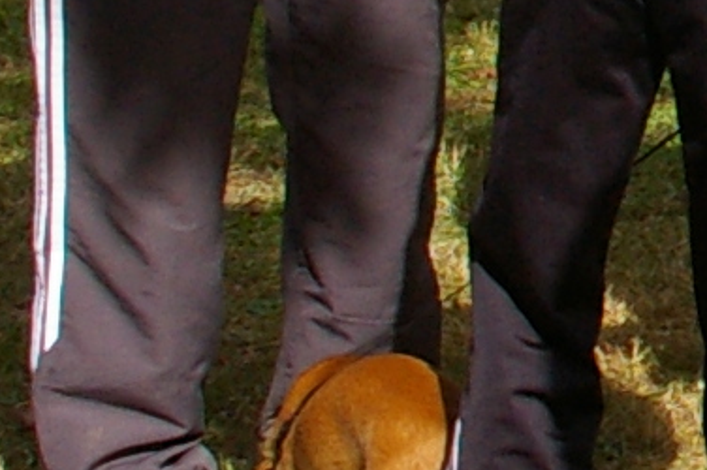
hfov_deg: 8.2
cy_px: -337
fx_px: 4709
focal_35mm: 240
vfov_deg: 5.6
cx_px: 1422
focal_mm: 20
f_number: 13
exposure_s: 1/350
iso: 400
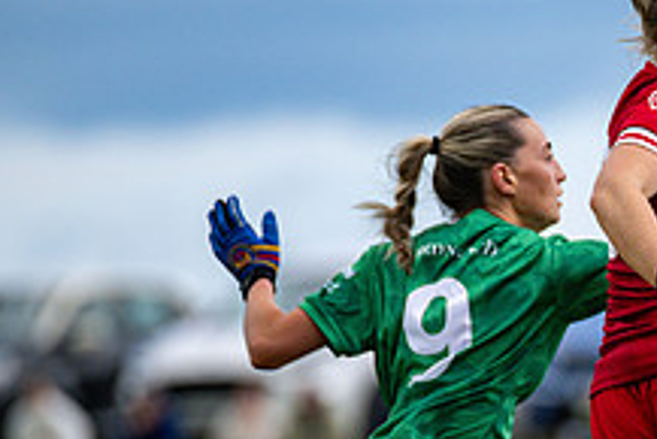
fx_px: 14646
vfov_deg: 1.7
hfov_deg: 2.6
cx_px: 839
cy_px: 453
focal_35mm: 802
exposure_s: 1/6400
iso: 250
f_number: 2.8
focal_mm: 300
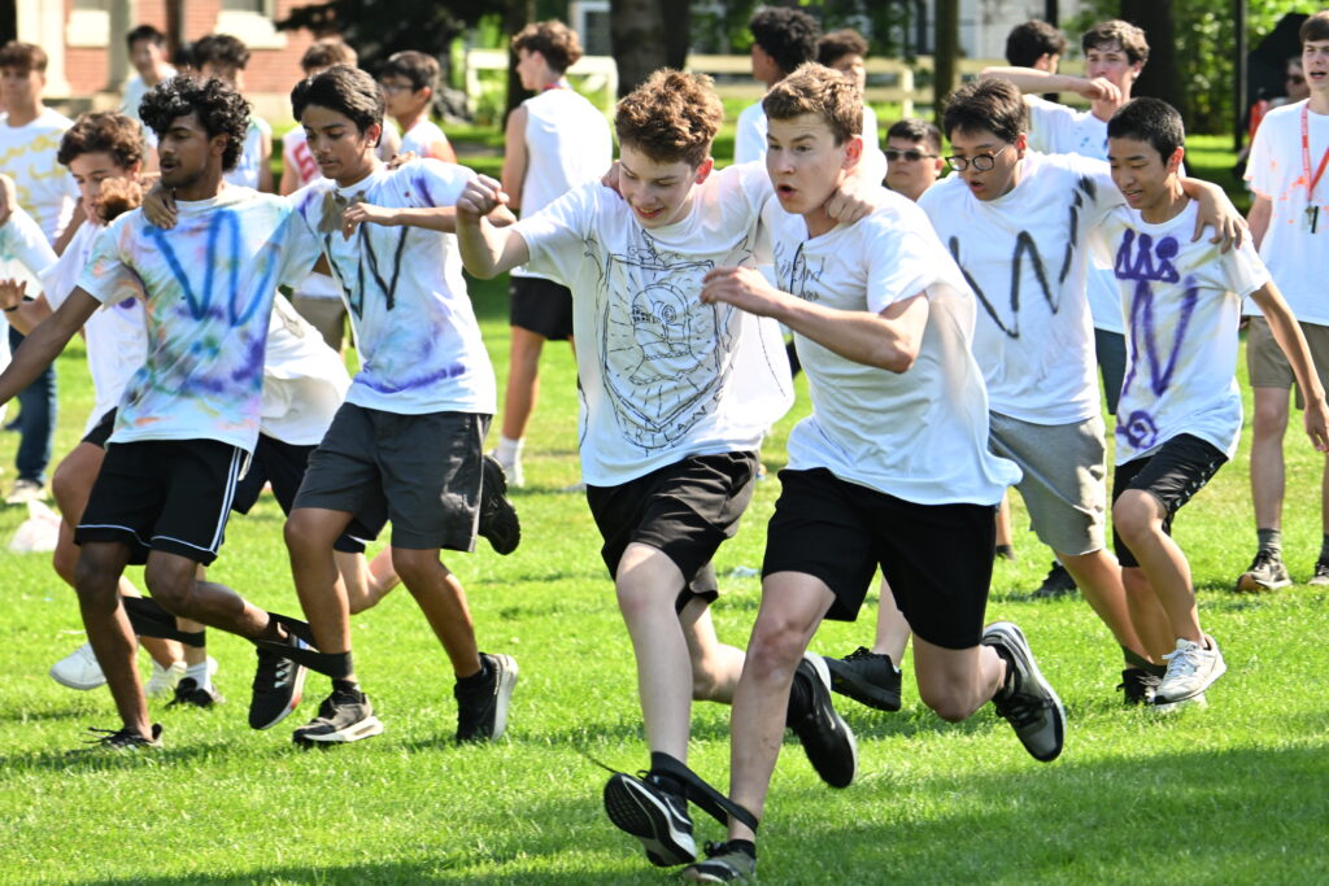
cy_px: 443
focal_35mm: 226
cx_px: 664
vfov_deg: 6.1
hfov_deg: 9.1
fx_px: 8362
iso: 400
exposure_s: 1/500
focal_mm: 151
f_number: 6
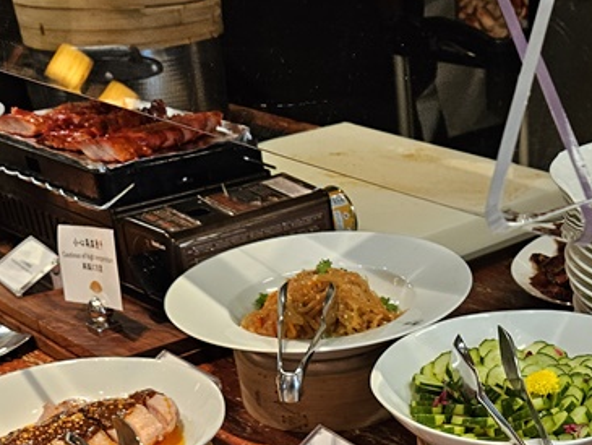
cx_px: 498
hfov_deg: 29.8
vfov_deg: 22.2
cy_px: 474
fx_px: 1078
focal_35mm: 63
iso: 250
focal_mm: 5.4
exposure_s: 1/120
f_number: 1.8
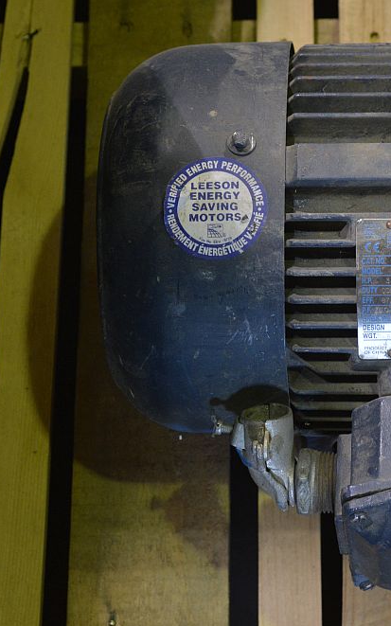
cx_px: 403
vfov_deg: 18.8
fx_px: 1893
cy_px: 314
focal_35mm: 111
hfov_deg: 11.7
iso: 1000
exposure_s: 1/15
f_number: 5.3
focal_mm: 48
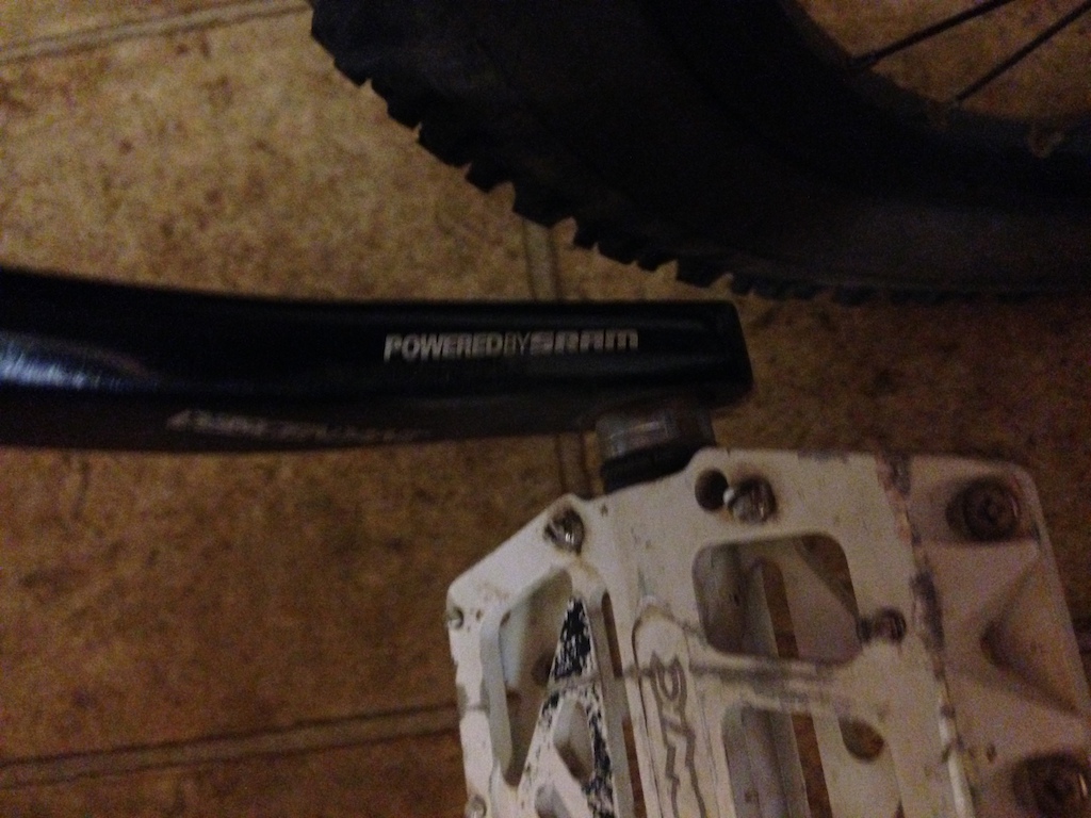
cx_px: 546
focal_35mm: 33
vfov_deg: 42.9
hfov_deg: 55.4
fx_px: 1040
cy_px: 409
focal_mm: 4.12
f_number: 2.4
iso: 800
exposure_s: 1/15
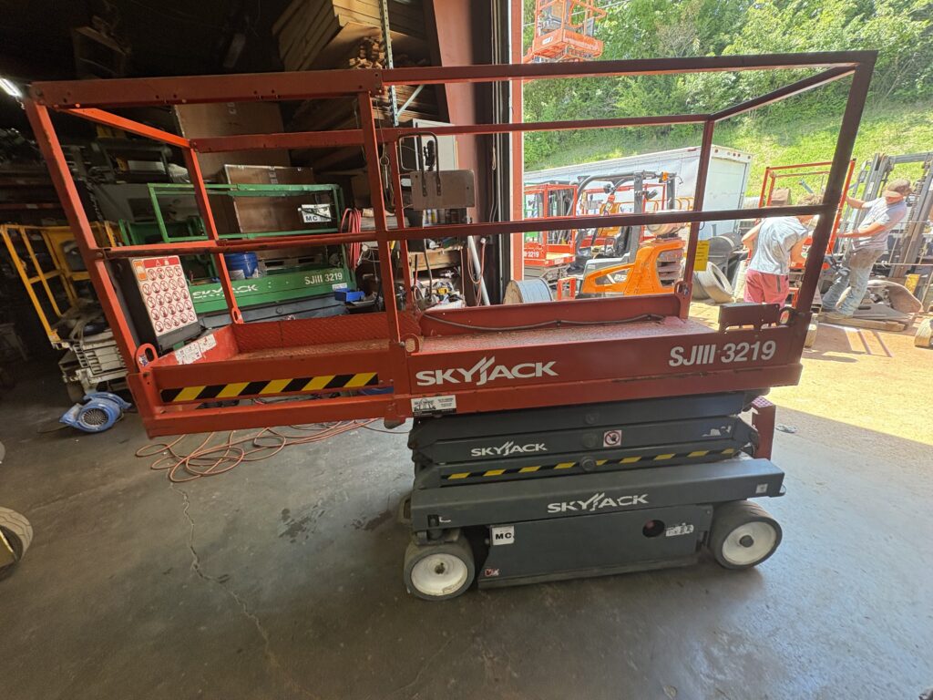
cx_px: 466
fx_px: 377
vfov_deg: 85.7
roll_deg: +4.7
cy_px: 350
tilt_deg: -18.5
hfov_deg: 102.1
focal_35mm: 14
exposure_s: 1/120
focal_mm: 2.22
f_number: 2.2
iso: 200
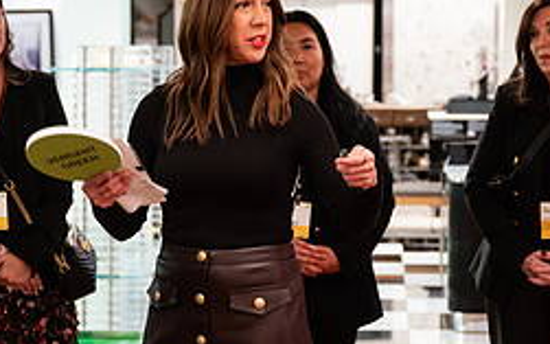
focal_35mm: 115
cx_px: 239
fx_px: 1724
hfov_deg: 18.1
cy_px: 193
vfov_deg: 11.4
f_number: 3.2
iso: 1600
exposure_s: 1/160
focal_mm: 48
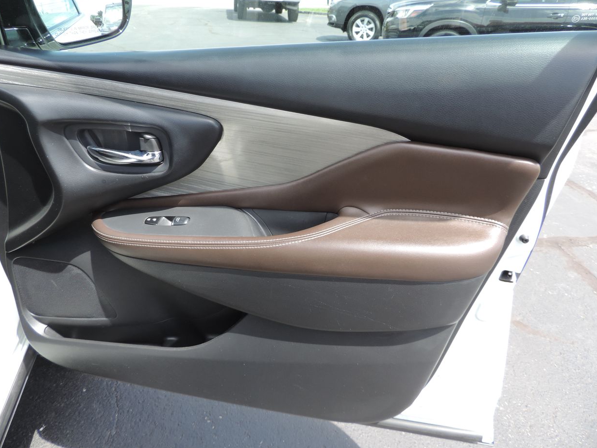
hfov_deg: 69.4
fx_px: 431
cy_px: 227
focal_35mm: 25
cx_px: 290
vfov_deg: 54.9
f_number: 3
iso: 80
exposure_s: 1/200
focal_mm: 4.3
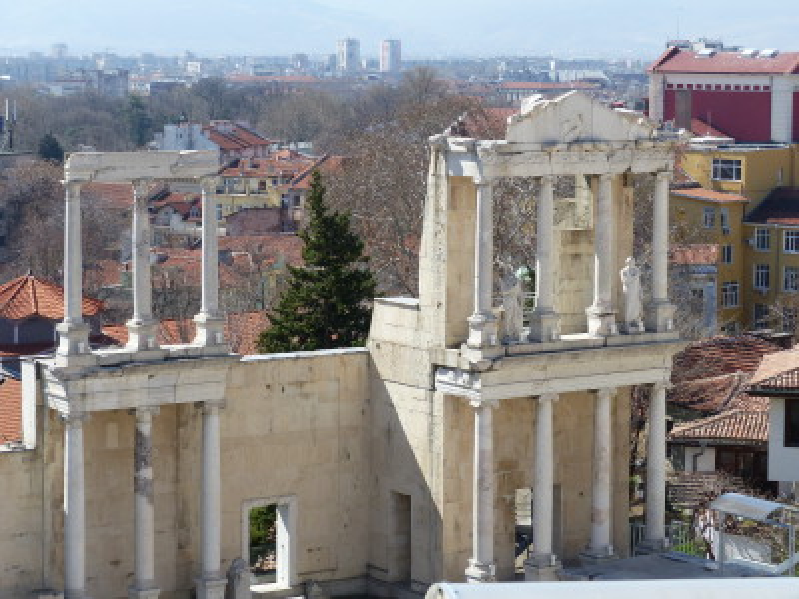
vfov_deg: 14.5
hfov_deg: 19.3
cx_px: 400
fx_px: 2354
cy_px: 300
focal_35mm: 102
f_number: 4
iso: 100
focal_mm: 18.3
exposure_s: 1/800
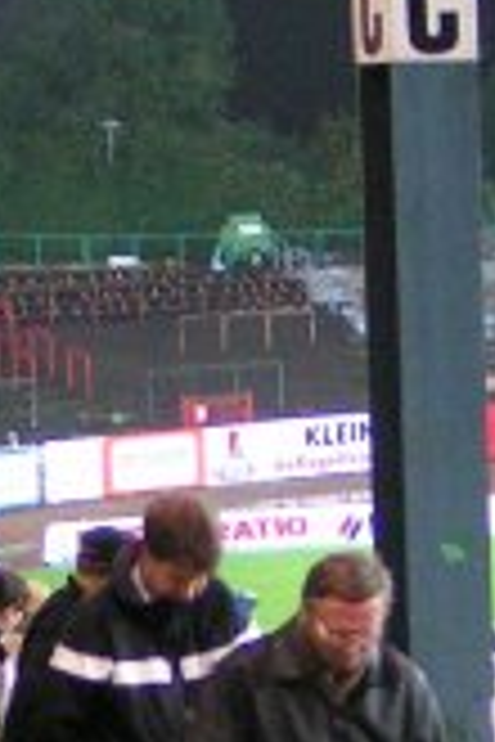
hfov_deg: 7.1
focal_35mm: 192
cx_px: -32
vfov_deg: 10.7
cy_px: 562
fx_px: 3960
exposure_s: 1/10
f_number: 2.8
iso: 200
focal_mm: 5.8
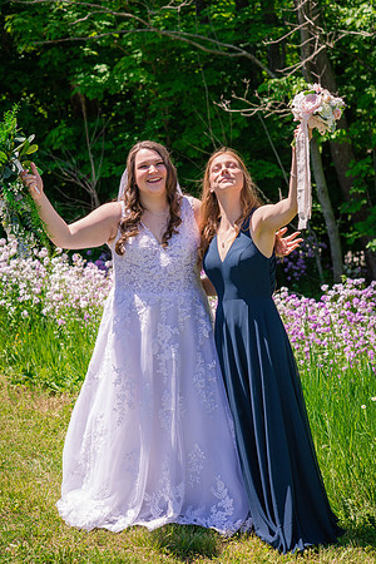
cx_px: 188
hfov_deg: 16.1
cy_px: 282
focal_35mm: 85
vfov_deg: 23.9
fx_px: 1332
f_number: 5
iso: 200
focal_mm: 85
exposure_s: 1/800
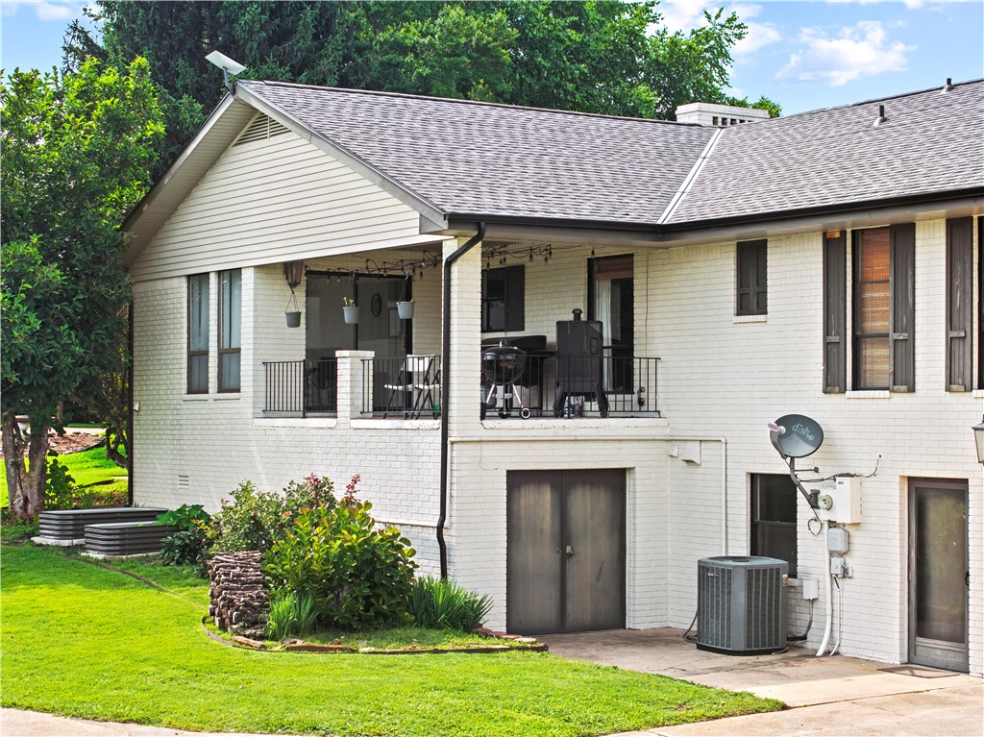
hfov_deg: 27.8
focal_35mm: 70
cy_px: 368
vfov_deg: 21.0
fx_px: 1989
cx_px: 492
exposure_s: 1/1000
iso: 140
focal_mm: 19.35
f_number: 2.8
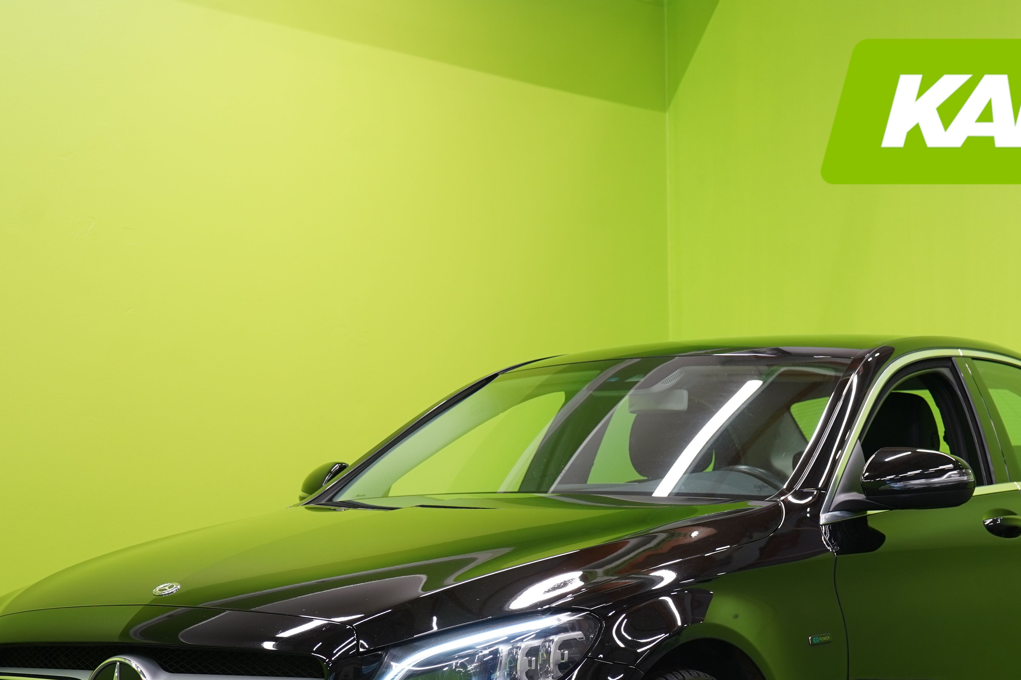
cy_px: 549
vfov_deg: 15.4
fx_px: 2495
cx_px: 610
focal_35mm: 88
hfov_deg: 23.1
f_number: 5
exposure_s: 1/30
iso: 400
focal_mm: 53
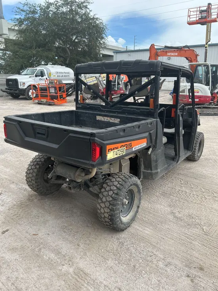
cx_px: 109
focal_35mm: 26
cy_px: 146
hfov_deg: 53.1
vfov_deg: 67.3
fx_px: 218
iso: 50
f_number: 1.5
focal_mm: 5.7
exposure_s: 1/1698
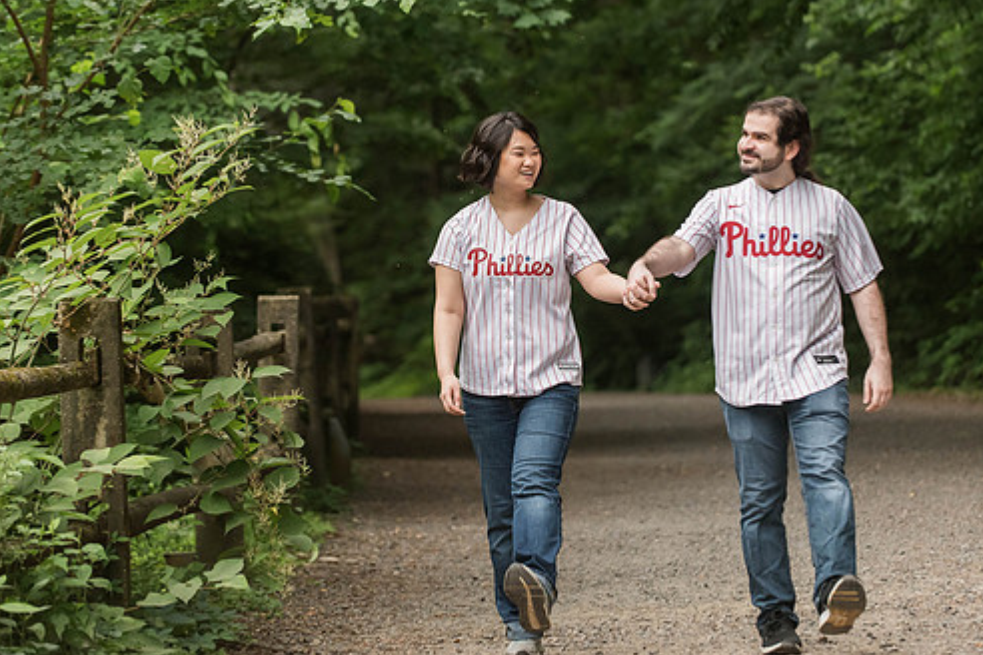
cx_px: 512
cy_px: 266
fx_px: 4041
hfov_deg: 13.9
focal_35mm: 148
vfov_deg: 9.3
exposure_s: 1/1250
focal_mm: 120
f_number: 3.5
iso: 2000
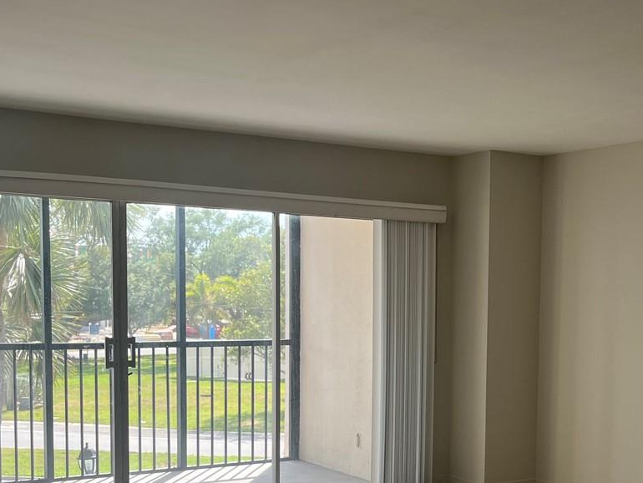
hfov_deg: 34.7
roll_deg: -1.5
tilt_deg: -5.6
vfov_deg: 26.6
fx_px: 1003
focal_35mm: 54
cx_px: 488
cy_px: 371
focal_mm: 5.1
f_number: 1.6
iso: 40
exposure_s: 1/288
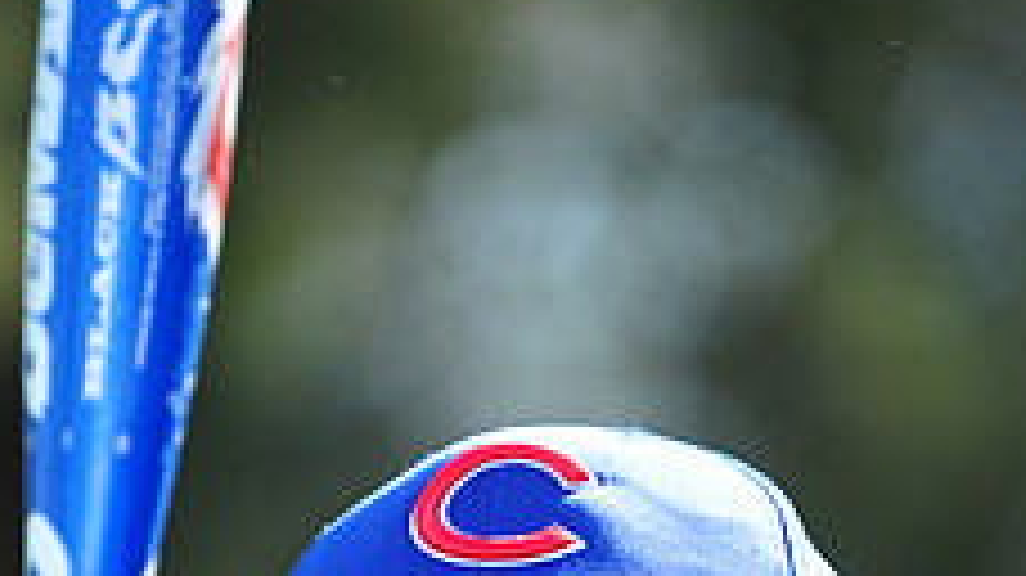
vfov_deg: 2.3
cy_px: 1058
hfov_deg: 4.1
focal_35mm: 532
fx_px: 14467
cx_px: 378
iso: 200
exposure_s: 1/400
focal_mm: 200
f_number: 4.5
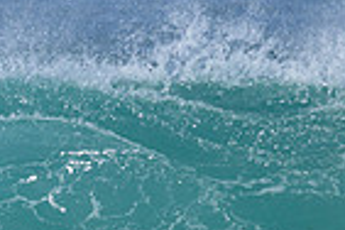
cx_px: -54
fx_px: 22021
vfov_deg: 0.6
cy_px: 248
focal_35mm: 2298
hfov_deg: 0.9
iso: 560
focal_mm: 560
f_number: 11
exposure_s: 1/2000
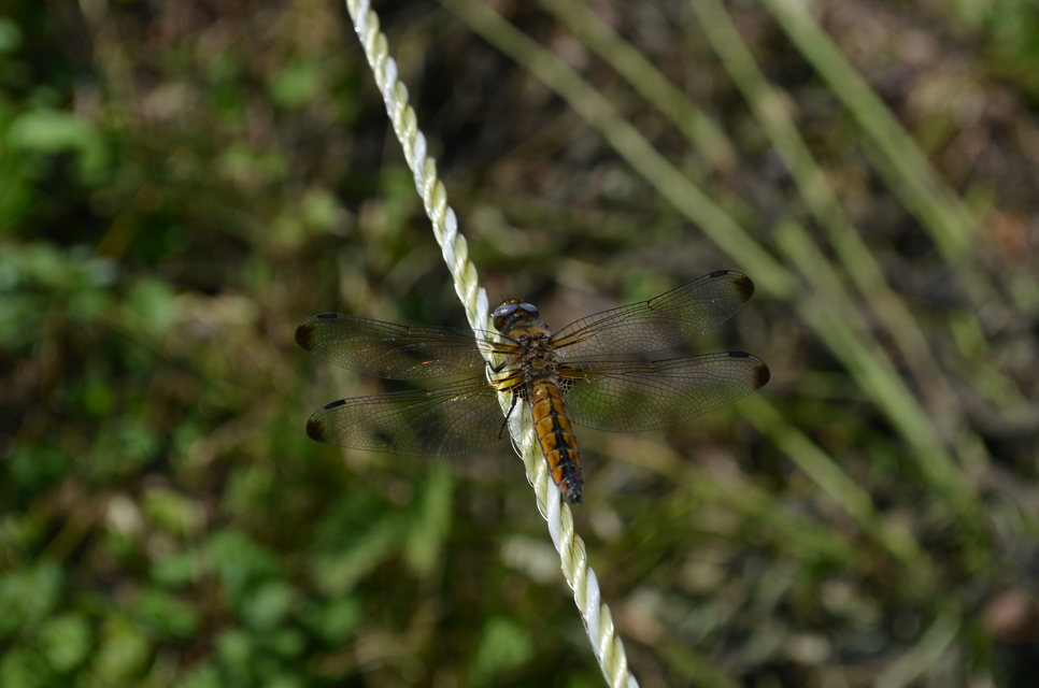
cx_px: 520
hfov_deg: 24.7
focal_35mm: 82
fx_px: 2376
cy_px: 344
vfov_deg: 16.5
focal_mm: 55
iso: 100
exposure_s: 1/320
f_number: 8
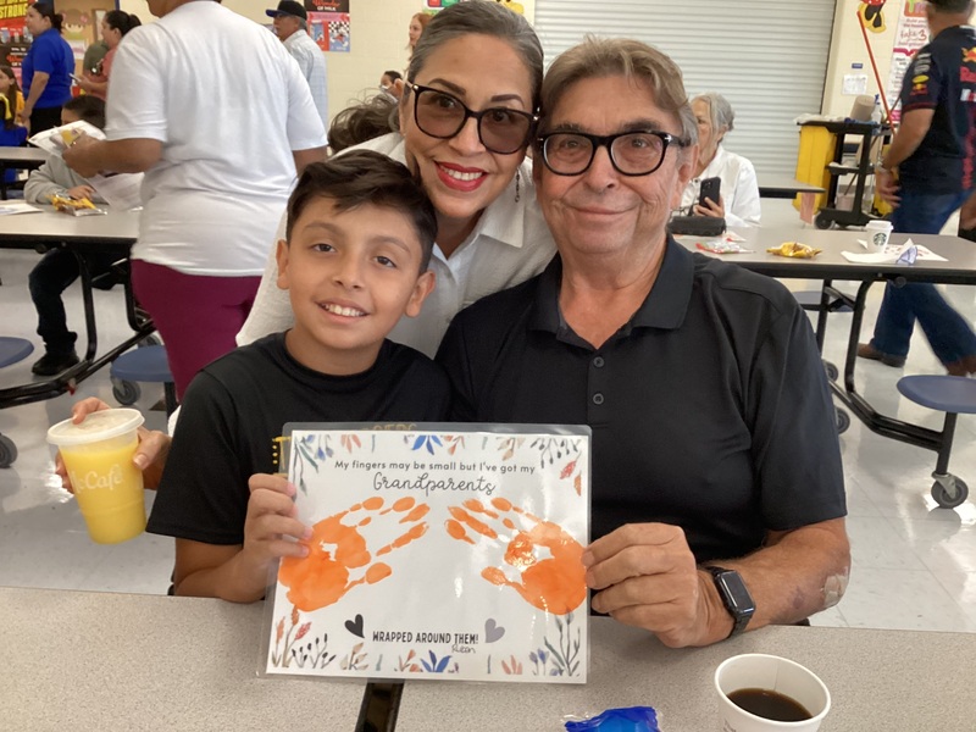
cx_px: 488
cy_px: 366
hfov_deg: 58.4
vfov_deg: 45.4
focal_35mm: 31
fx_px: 874
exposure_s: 1/33
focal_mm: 3.3
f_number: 2.4
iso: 250
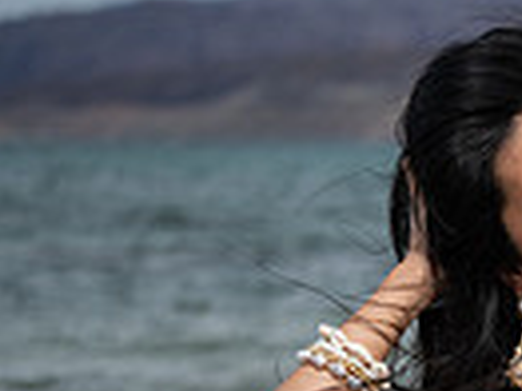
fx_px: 3571
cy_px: 555
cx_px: 1058
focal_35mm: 237
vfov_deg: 6.2
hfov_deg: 8.0
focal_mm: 51
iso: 64
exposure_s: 1/1600
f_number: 2.8
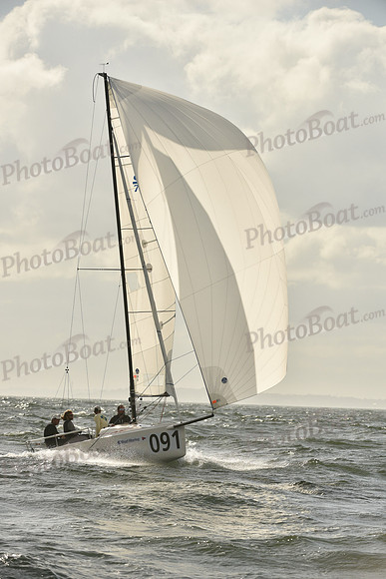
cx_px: 193
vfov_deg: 10.3
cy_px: 290
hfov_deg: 6.9
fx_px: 3214
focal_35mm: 200
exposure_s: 1/2500
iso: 320
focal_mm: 200
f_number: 7.1
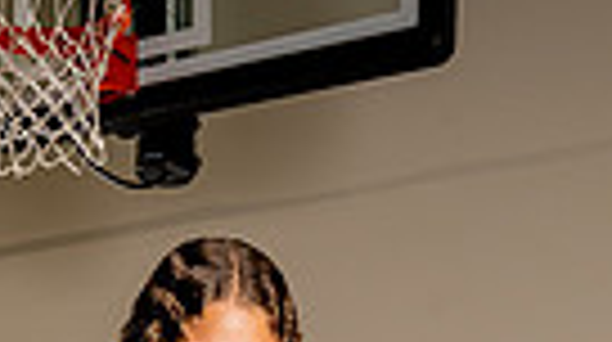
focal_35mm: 103
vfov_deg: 9.8
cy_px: 914
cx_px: 274
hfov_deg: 20.8
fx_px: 1669
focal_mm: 29.7
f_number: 7.1
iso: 640
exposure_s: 1/200
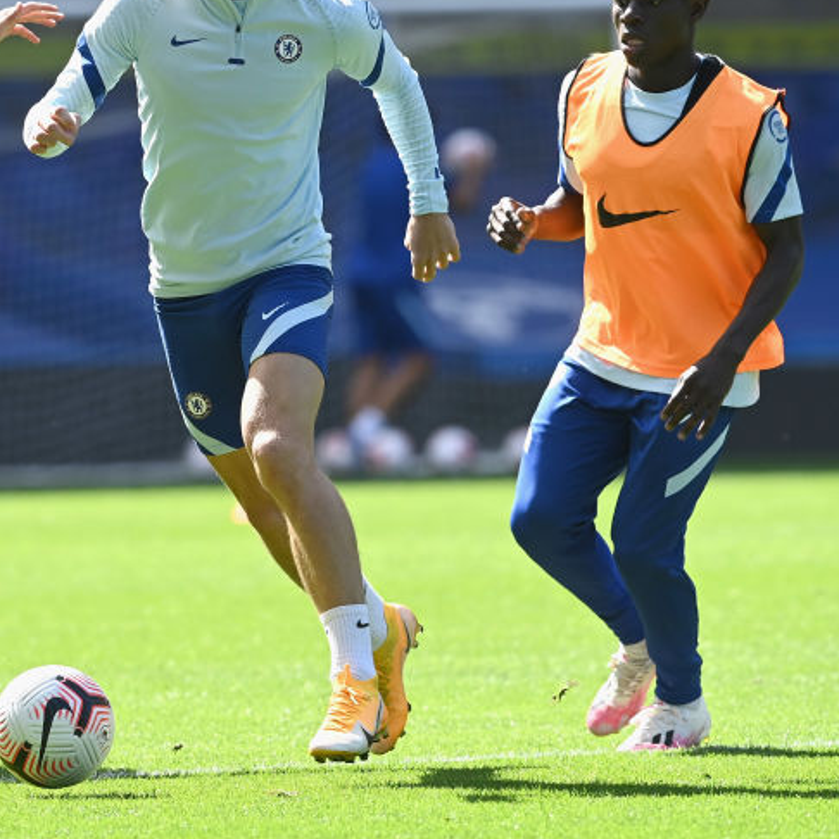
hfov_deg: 2.4
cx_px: 166
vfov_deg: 2.4
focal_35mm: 716
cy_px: 287
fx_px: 19634
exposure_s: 1/1600
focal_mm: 400
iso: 800
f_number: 5.6
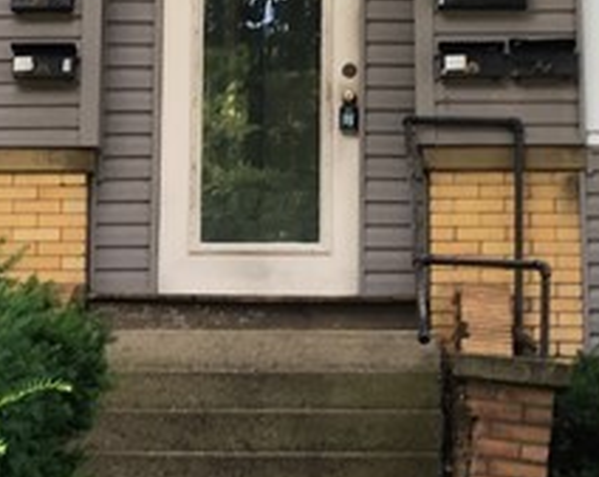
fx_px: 2425
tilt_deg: +12.9
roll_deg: -0.8
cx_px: 235
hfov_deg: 14.1
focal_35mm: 137
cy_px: 102
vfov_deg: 11.2
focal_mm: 4.15
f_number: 2.2
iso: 32
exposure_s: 1/120
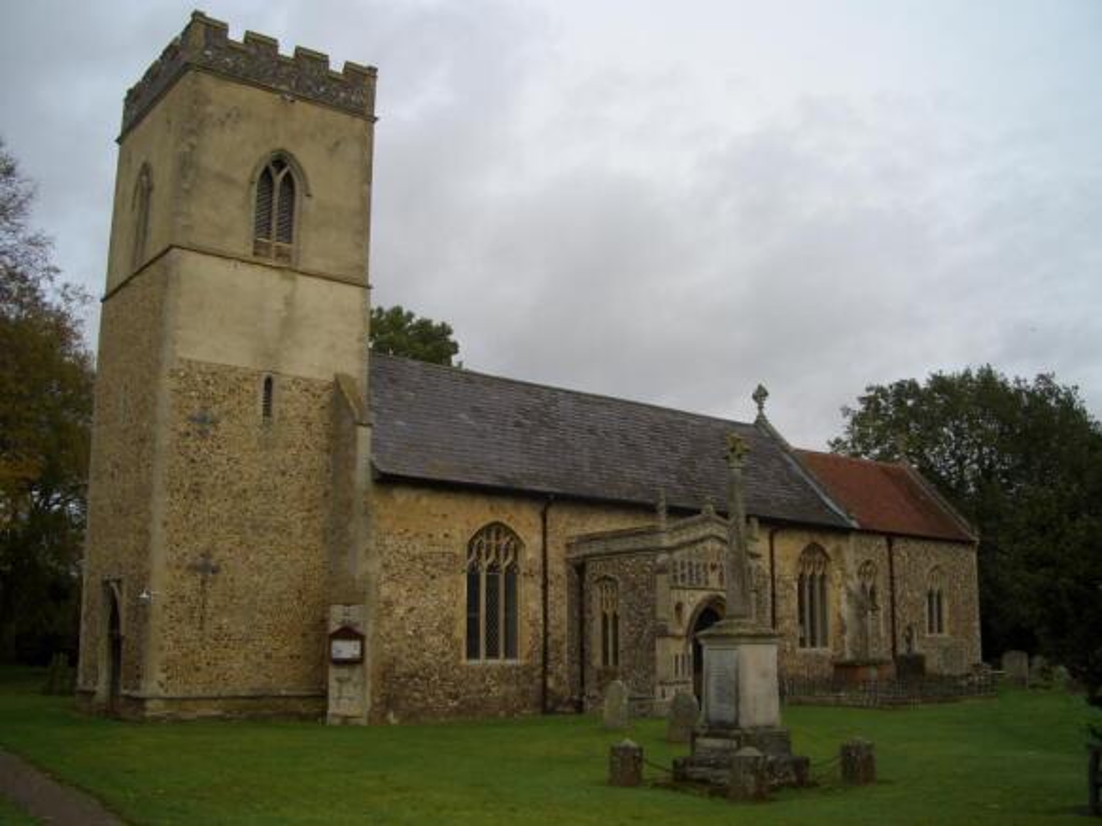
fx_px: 1114
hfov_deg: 52.6
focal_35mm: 35
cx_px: 551
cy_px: 413
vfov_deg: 40.7
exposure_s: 1/200
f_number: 4.3
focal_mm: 5.8
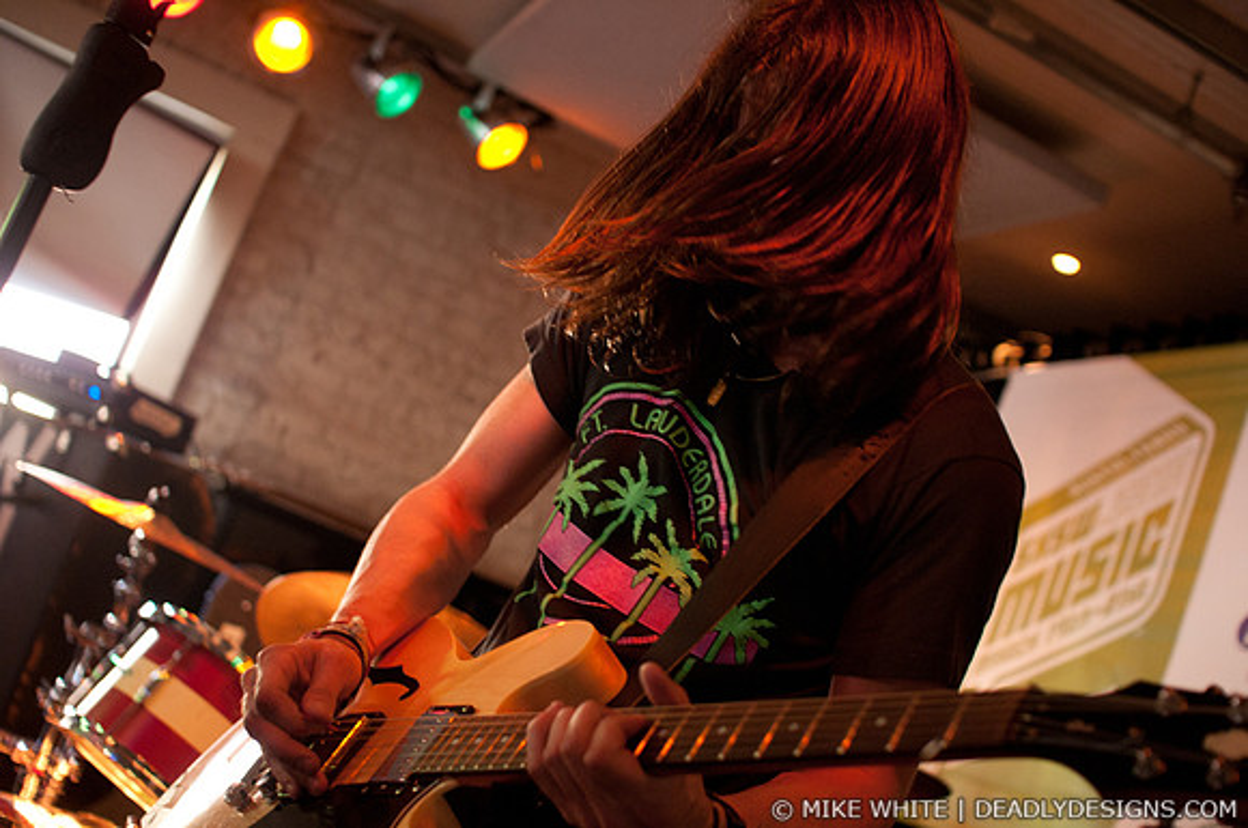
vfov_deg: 29.8
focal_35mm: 45
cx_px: 624
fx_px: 1558
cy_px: 414
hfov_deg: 43.7
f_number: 2.8
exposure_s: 1/80
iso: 1000
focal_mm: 30
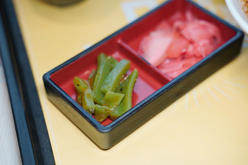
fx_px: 517
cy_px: 82
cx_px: 124
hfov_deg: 27.0
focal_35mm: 75
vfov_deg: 18.2
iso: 250
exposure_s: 1/80
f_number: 4
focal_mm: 75
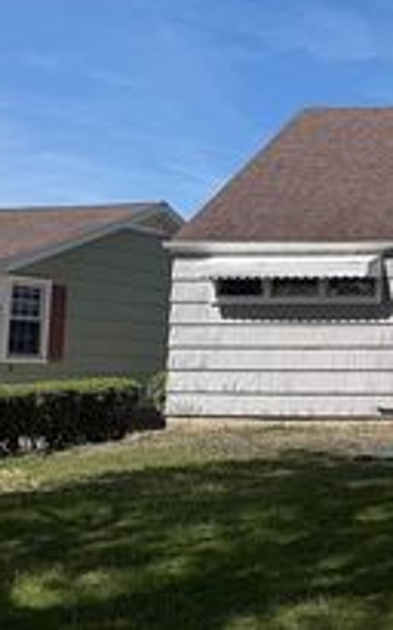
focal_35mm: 62
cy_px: 284
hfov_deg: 17.2
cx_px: 703
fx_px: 1063
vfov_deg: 33.0
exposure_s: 1/5319
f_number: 1.78
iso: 80
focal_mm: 6.76
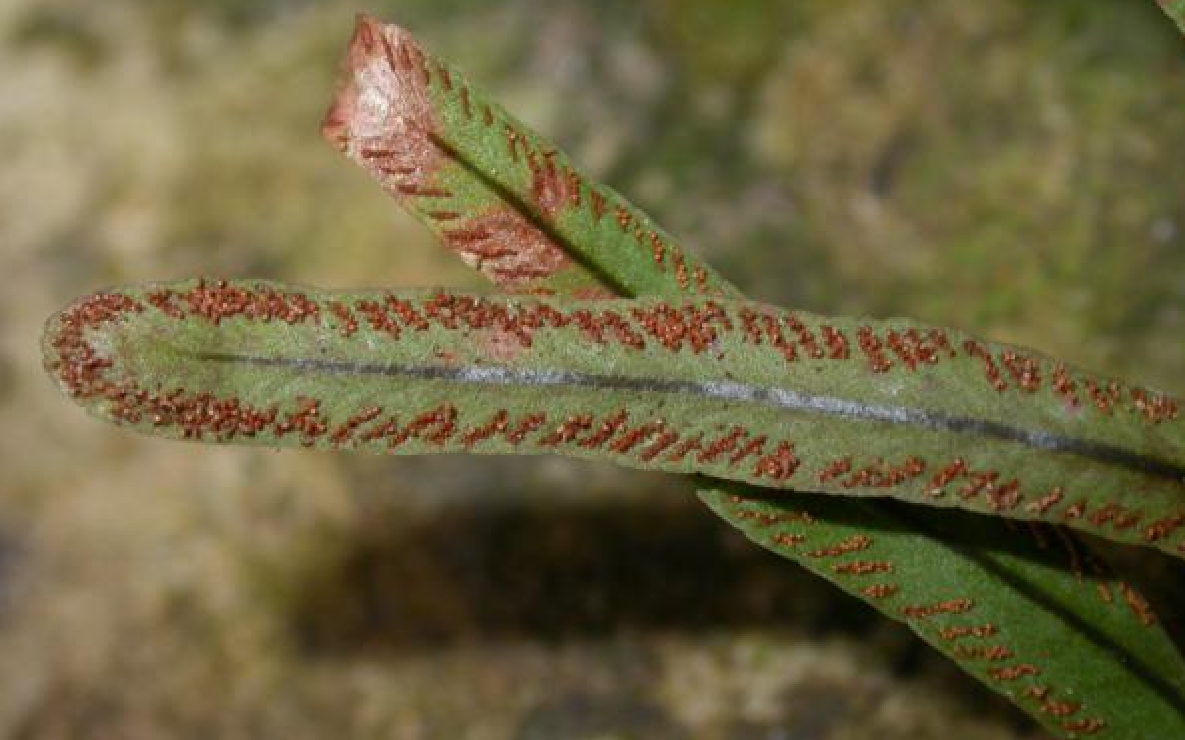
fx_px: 3390
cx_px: 594
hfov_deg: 19.8
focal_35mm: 105
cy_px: 393
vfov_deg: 12.5
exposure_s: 1/60.3
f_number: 3.9
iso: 100
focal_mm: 20.4
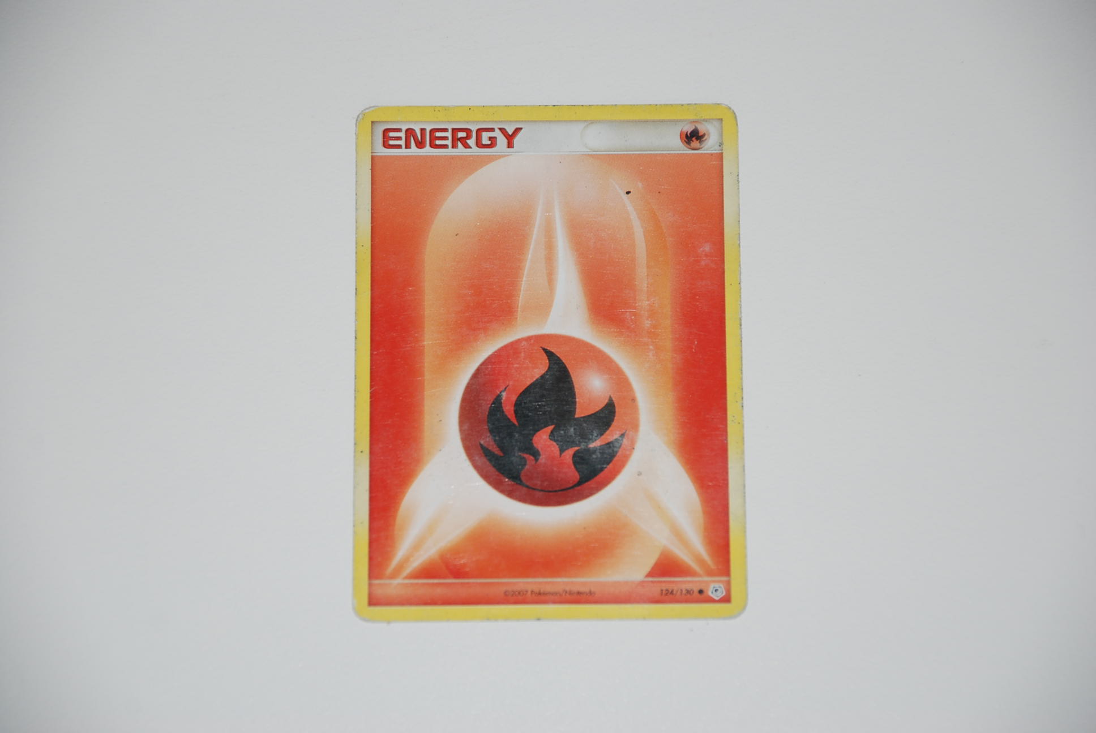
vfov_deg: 8.7
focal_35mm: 158
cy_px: 366
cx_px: 548
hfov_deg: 13.0
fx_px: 4801
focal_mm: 105
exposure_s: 1/60
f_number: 5.6
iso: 200
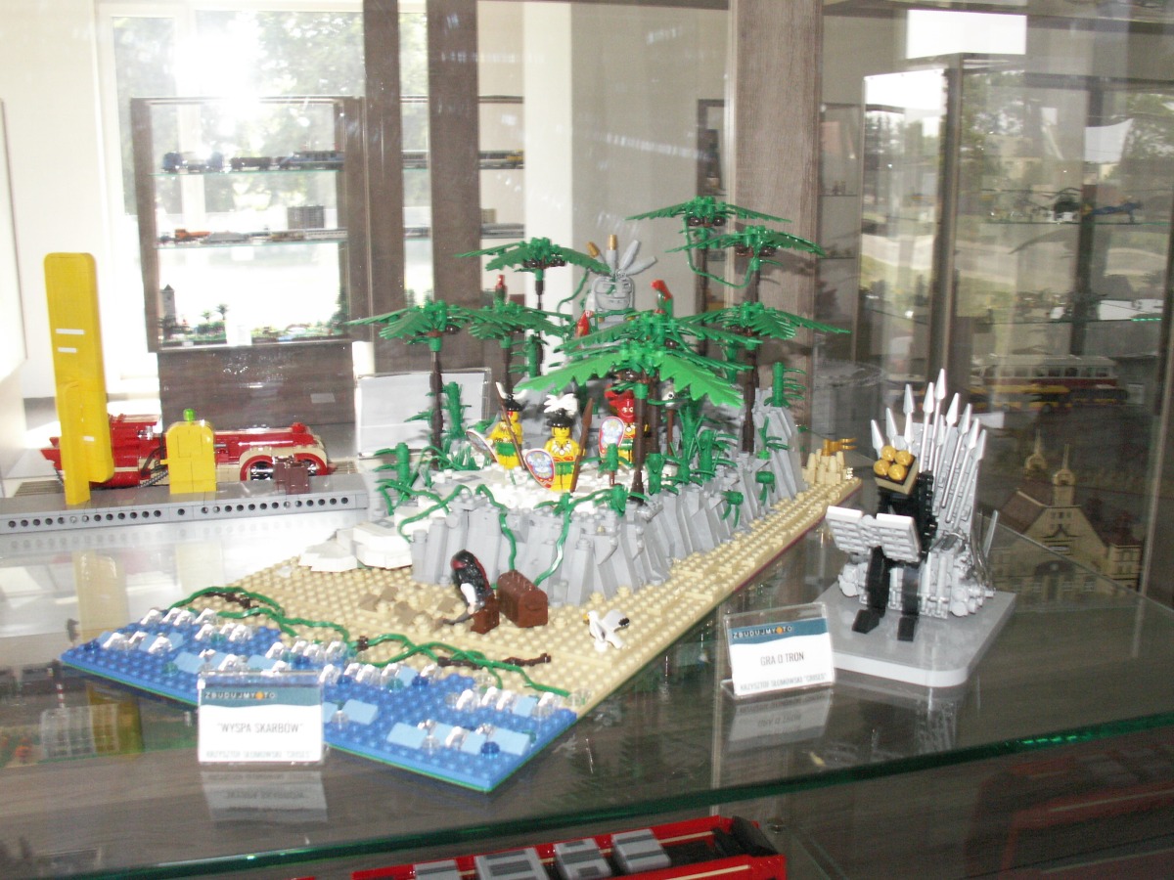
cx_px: 587
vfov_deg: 40.7
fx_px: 1187
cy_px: 440
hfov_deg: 52.6
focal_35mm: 35
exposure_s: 1/125
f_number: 2.8
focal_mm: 5.86
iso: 160
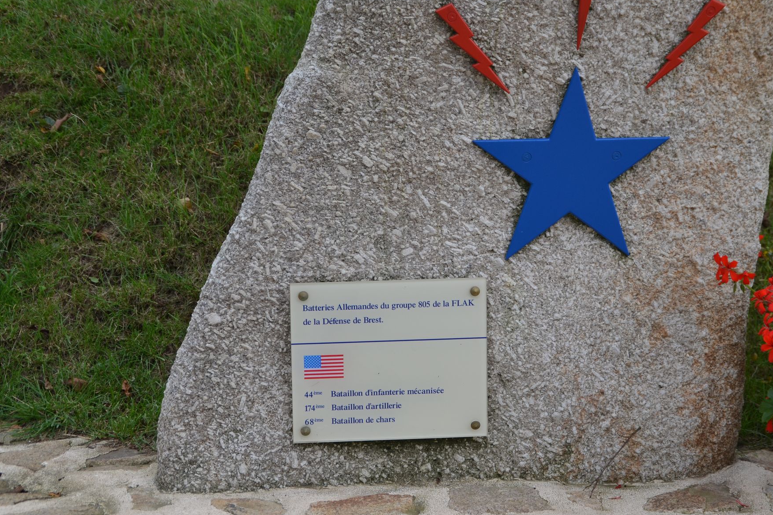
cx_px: 472
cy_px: 184
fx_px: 1610
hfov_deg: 26.9
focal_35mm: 75
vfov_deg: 18.1
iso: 100
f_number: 7.1
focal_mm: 38
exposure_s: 1/200
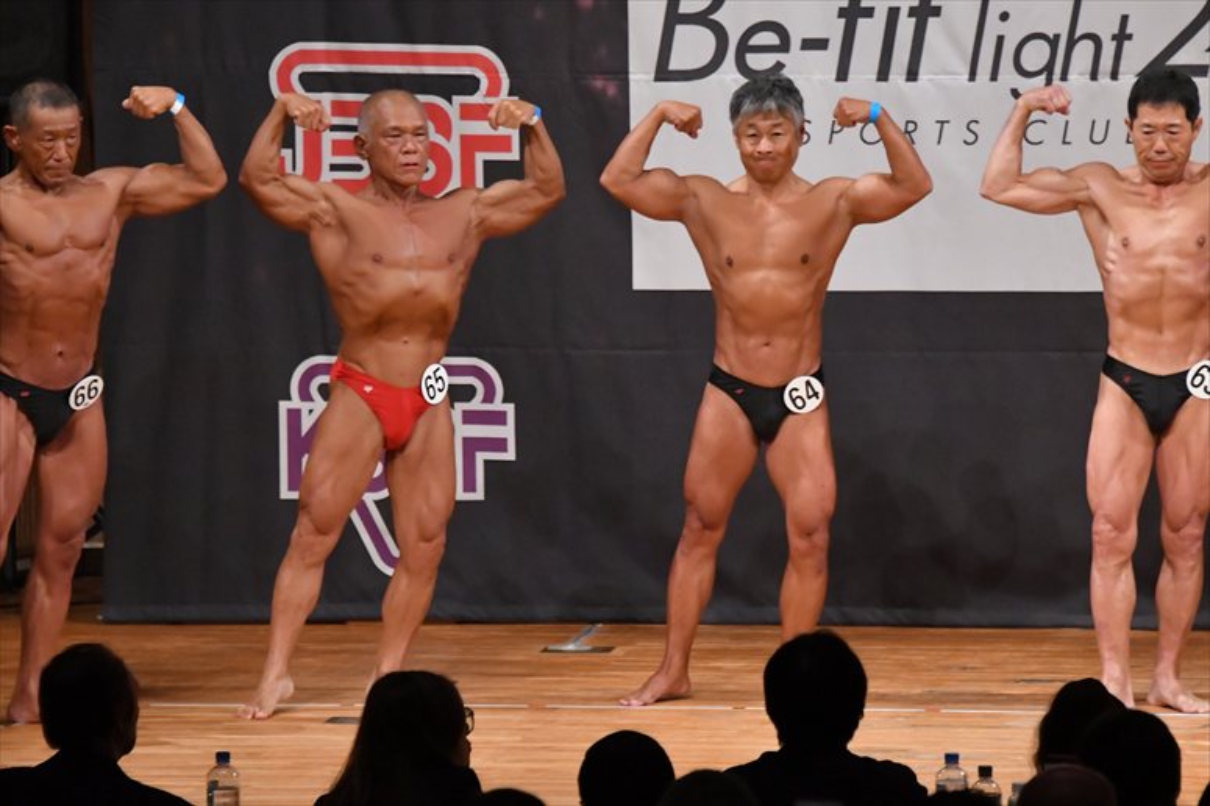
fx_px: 9575
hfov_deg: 7.2
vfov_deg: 4.8
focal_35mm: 285
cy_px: 403
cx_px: 605
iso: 7200
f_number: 5.6
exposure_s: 1/400
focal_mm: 190
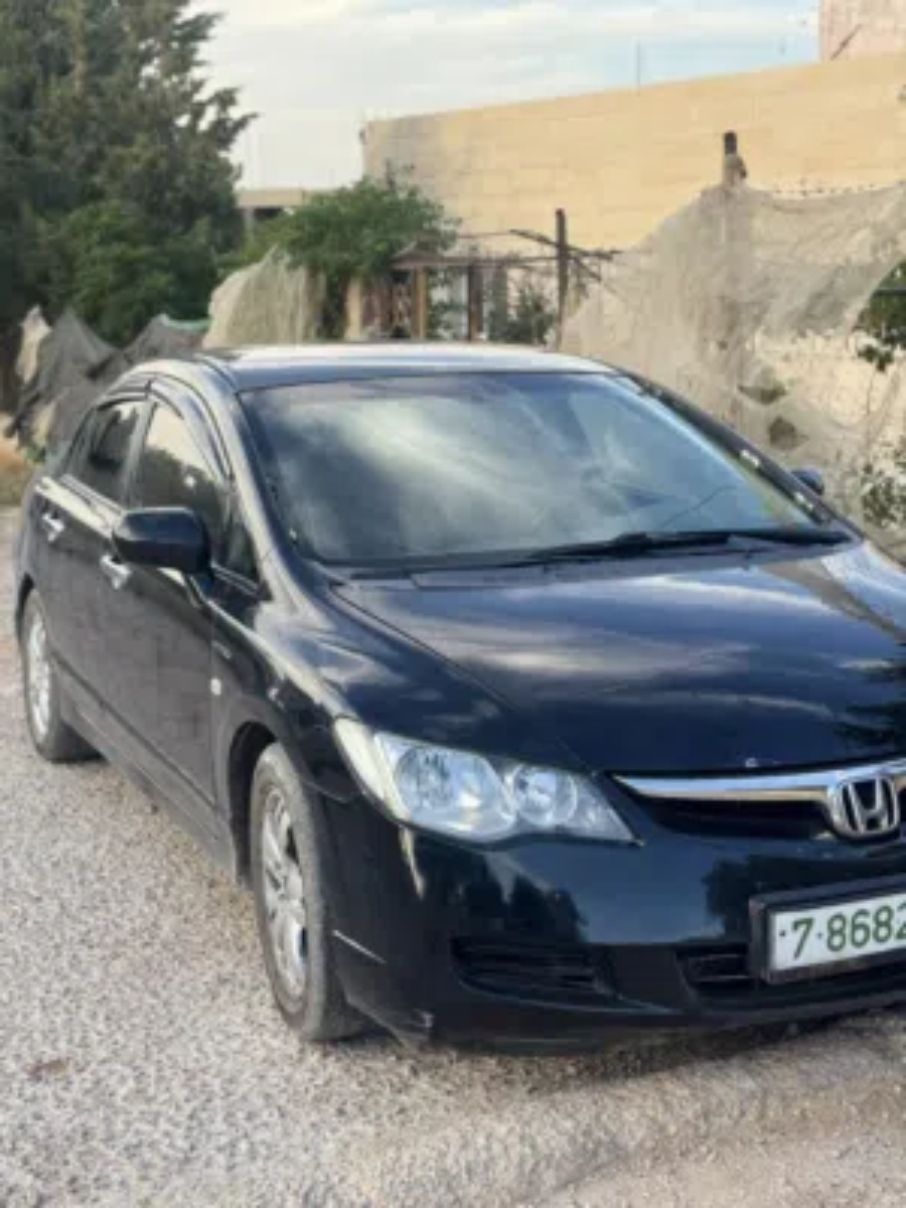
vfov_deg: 39.7
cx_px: 453
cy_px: 604
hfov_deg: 30.3
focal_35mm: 48
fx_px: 1675
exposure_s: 1/477
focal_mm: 6.76
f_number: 1.78
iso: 64
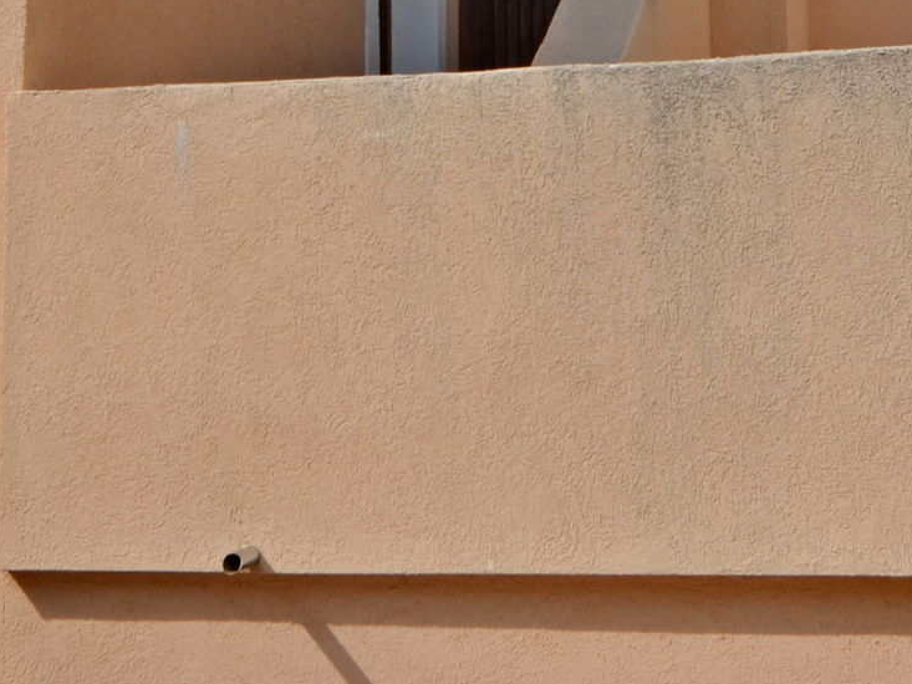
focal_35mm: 110
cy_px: -104
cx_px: 224
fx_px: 2899
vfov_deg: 13.2
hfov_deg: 17.8
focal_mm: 20
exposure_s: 1/320
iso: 100
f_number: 9
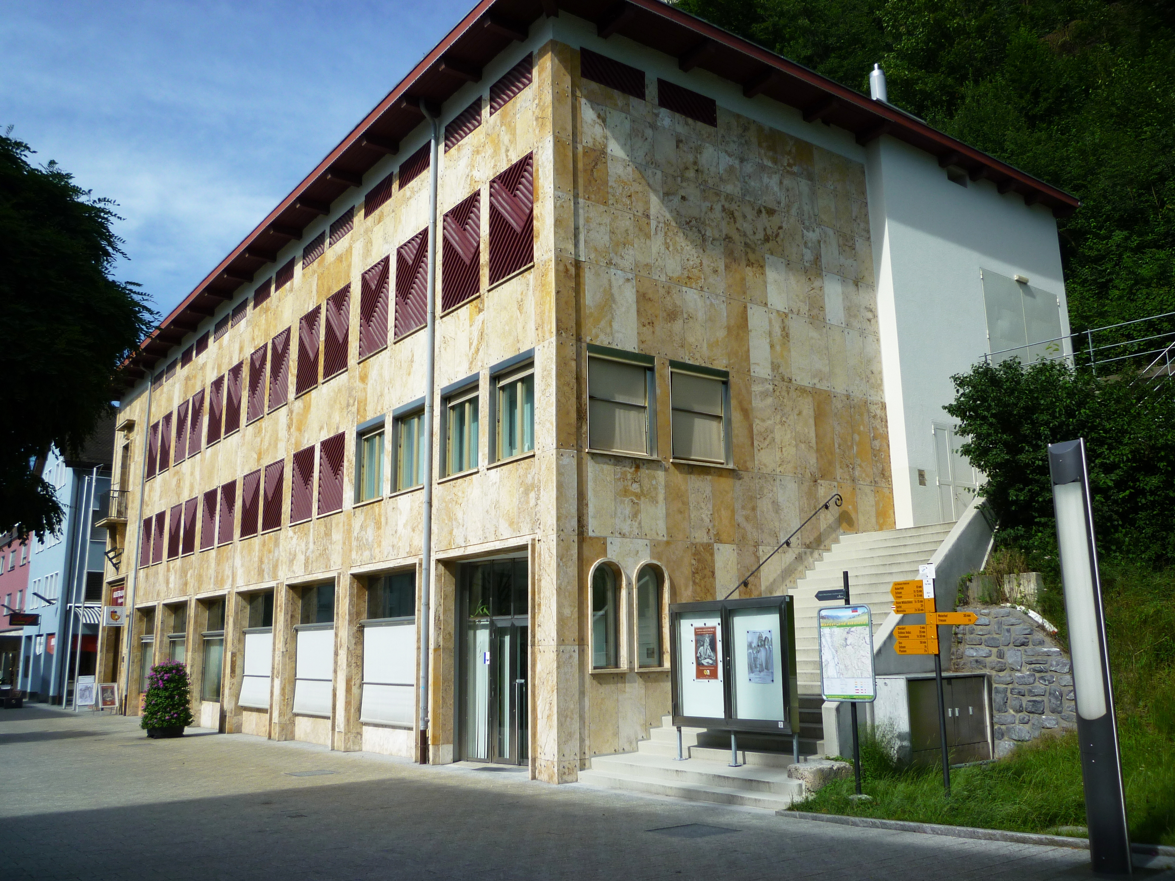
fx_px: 984
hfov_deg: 61.7
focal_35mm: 29
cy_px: 440
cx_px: 588
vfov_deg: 48.2
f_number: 4
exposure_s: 1/640
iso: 80
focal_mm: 5.2
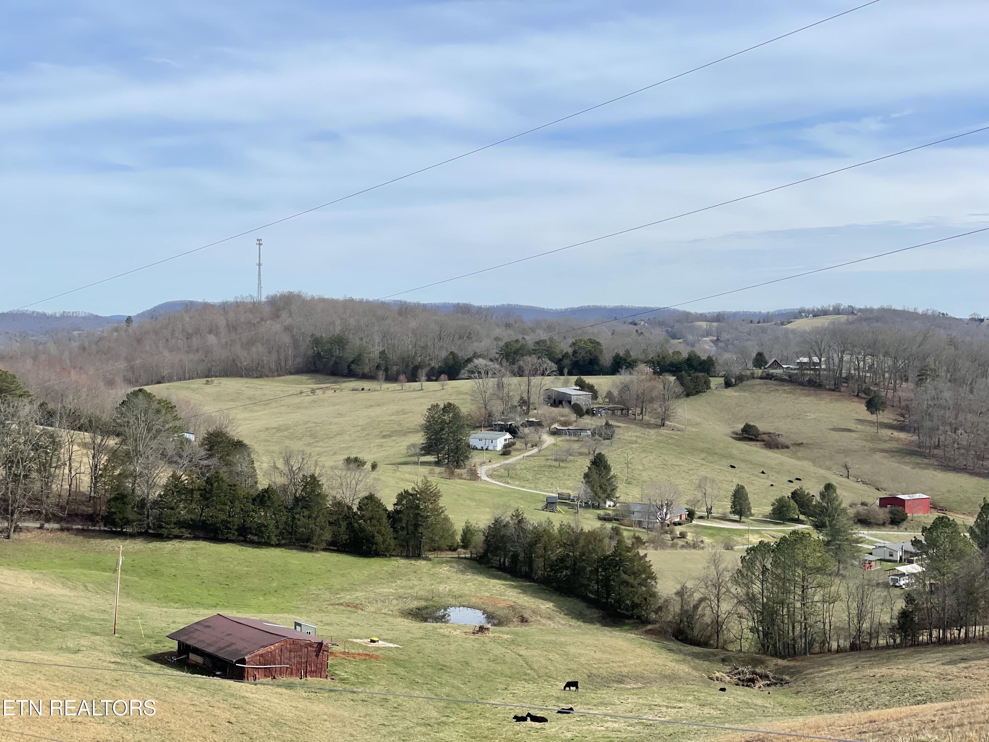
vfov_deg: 28.0
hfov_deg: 36.8
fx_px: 1486
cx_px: 494
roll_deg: +0.7
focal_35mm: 52
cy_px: 371
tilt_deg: -2.3
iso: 25
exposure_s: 1/2179
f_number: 2
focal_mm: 6
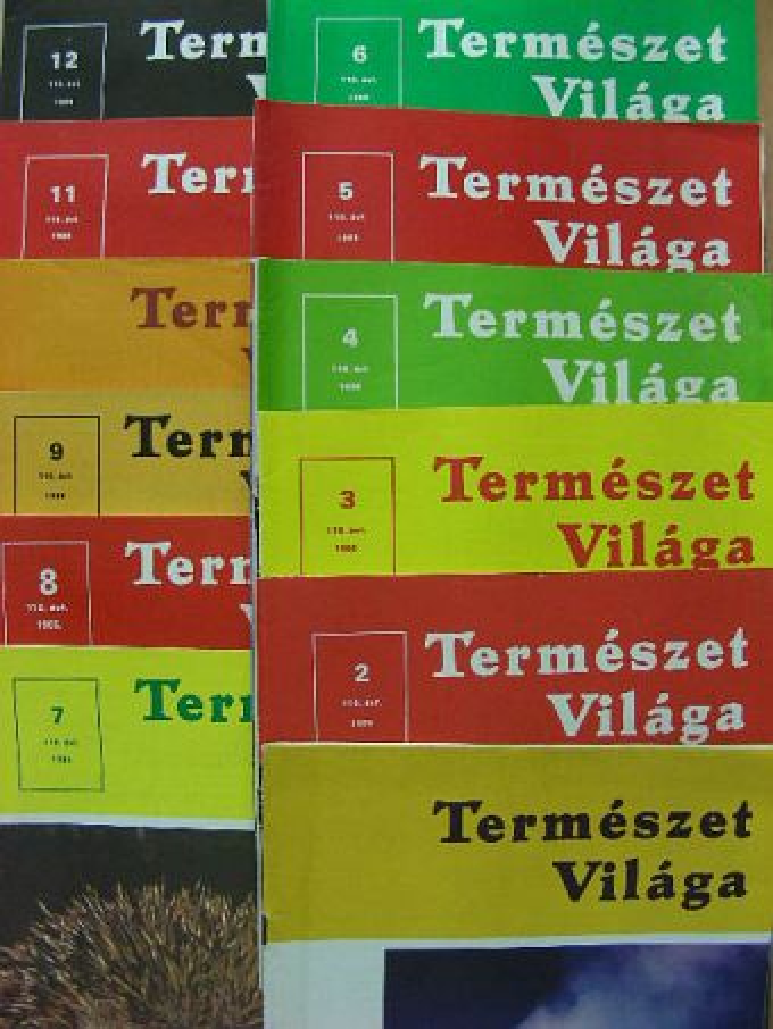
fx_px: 1131
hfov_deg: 37.7
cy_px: 514
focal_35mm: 38
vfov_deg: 49.0
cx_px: 386
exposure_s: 1/30
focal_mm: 6.3
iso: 148
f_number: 3.5
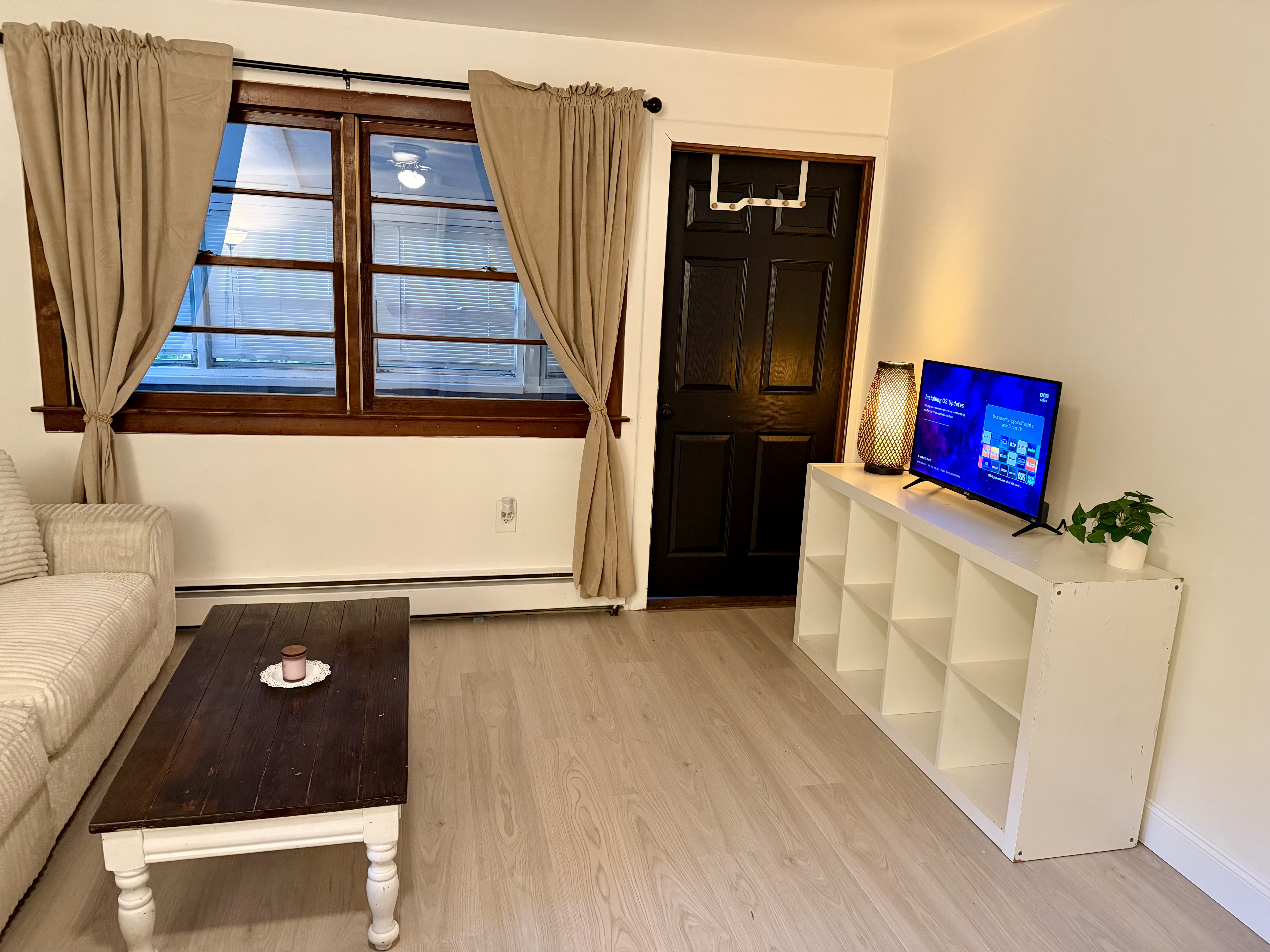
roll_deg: -2.3
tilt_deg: -12.6
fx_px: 881
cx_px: 635
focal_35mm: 24
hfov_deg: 71.6
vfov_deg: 56.8
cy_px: 476
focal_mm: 6.76
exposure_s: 1/60
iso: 640
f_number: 1.78
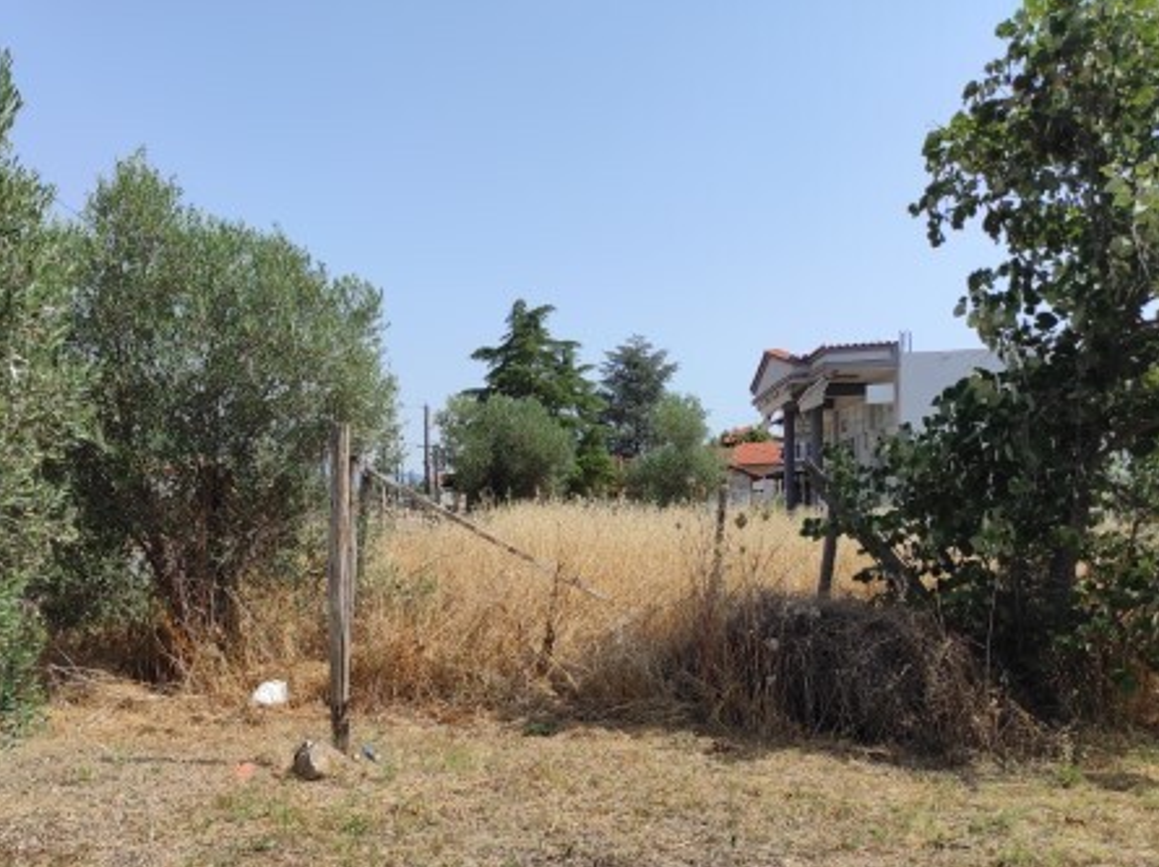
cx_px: 374
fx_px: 1204
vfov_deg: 39.0
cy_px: 599
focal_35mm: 36
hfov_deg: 50.3
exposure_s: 1/1607
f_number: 1.89
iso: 100
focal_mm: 5.43
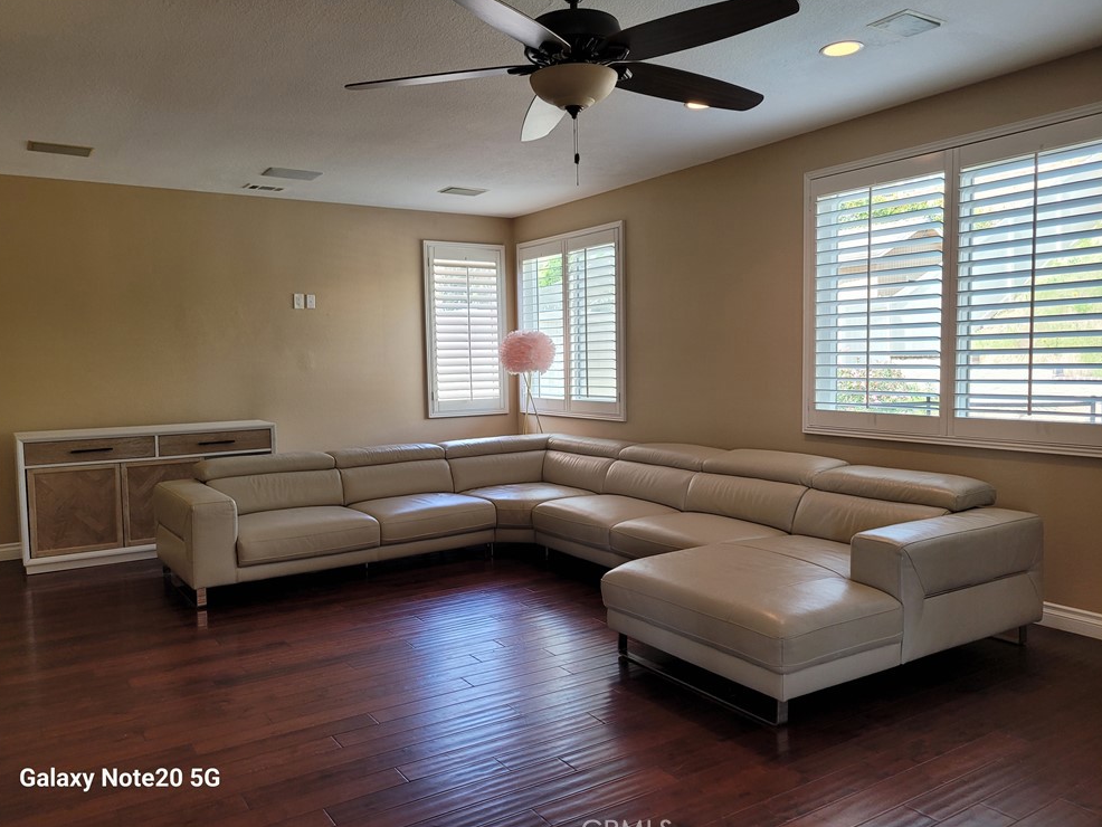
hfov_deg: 65.3
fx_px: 860
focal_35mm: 27
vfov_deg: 51.4
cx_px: 538
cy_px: 417
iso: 100
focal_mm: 5.4
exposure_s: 1/120
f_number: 1.8
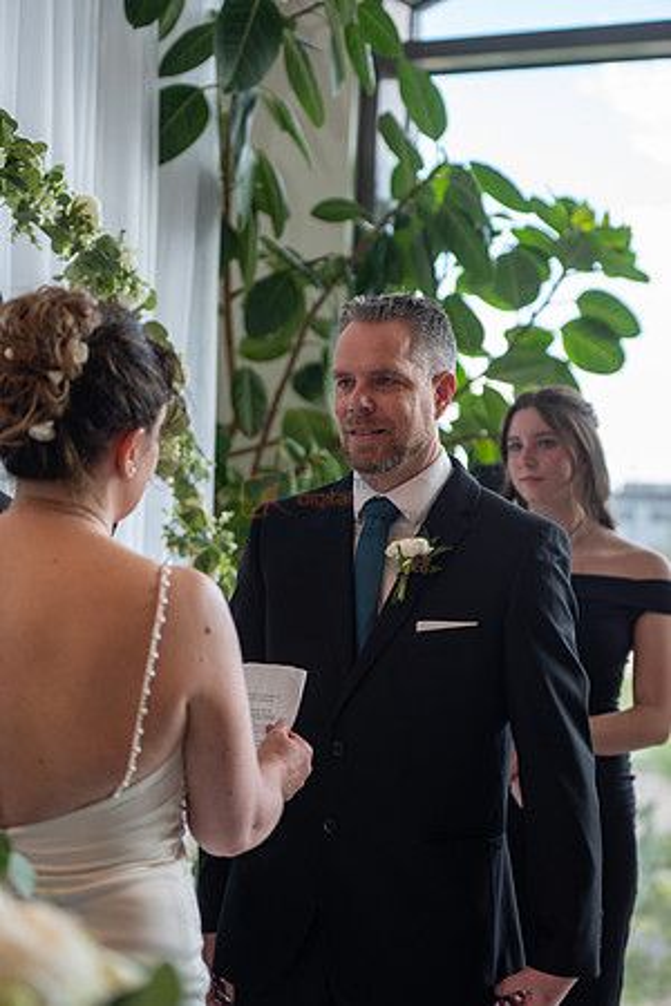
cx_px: 336
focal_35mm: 70
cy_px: 503
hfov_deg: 19.5
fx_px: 1957
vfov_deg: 28.8
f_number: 3.2
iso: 125
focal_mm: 70
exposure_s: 1/160
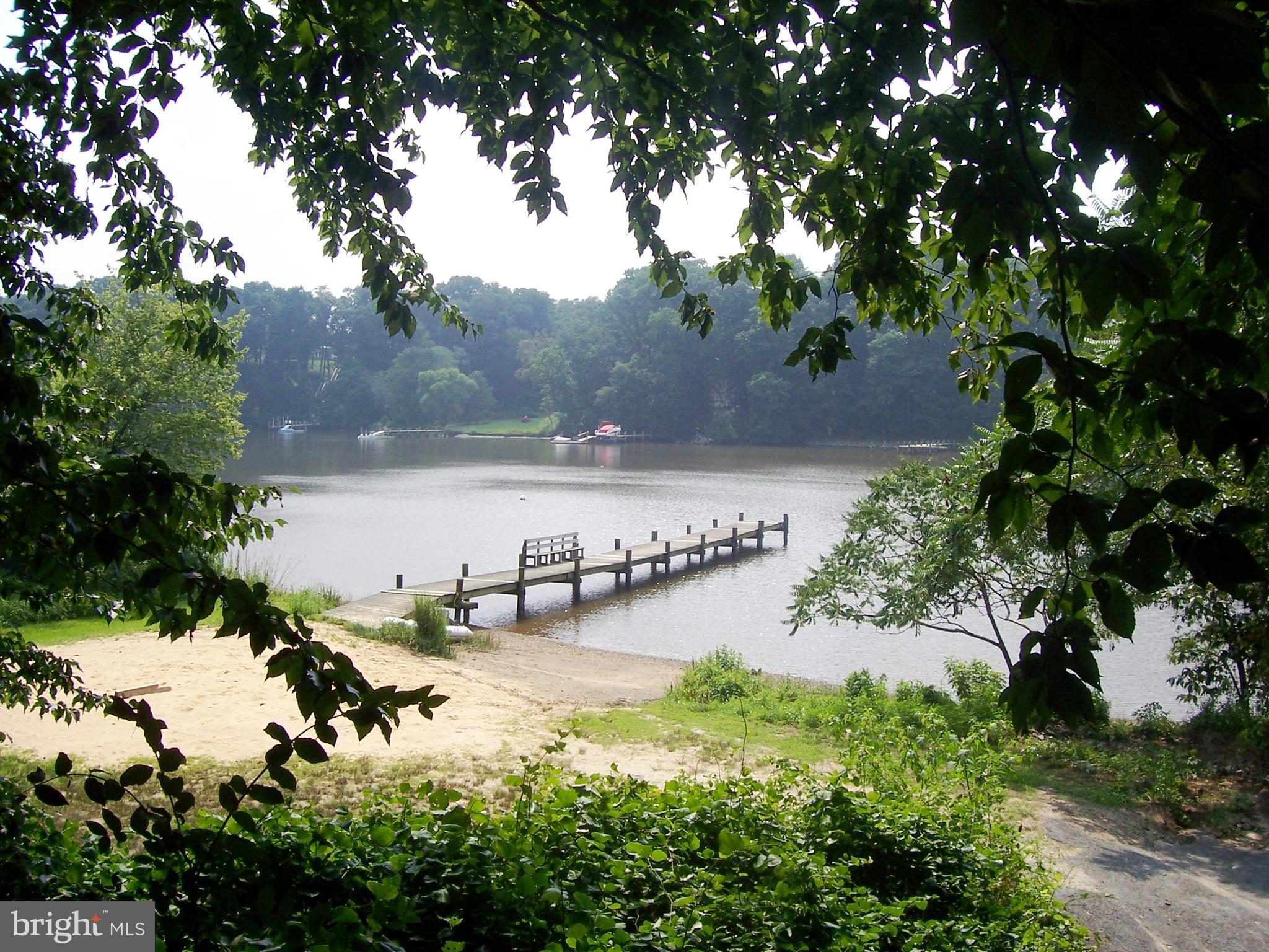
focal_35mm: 34
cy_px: 476
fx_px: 1246
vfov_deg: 41.8
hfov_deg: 54.0
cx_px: 634
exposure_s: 1/350
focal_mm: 5.6
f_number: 5.6
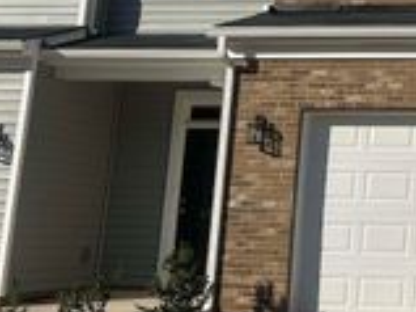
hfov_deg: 21.4
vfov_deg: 17.6
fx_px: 985
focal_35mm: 82
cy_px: 7
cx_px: 555
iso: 50
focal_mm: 5.7
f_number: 1.5
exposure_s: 1/6579
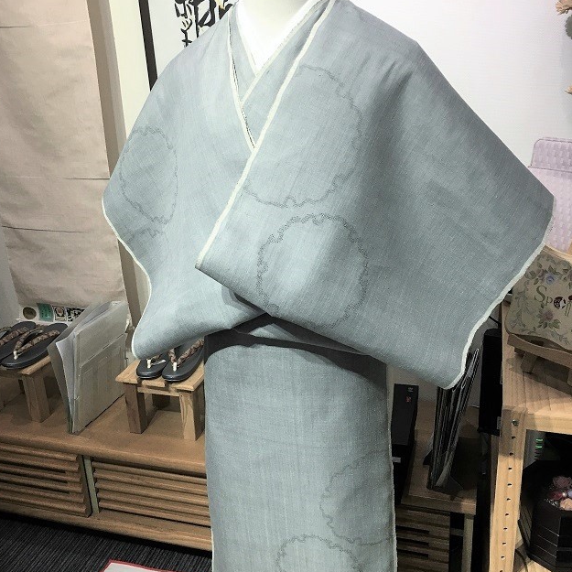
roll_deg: +2.8
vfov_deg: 47.2
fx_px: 654
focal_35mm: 35
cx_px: 281
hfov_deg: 47.2
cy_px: 294
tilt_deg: -21.2
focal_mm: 4.15
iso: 40
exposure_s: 1/30
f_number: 2.2
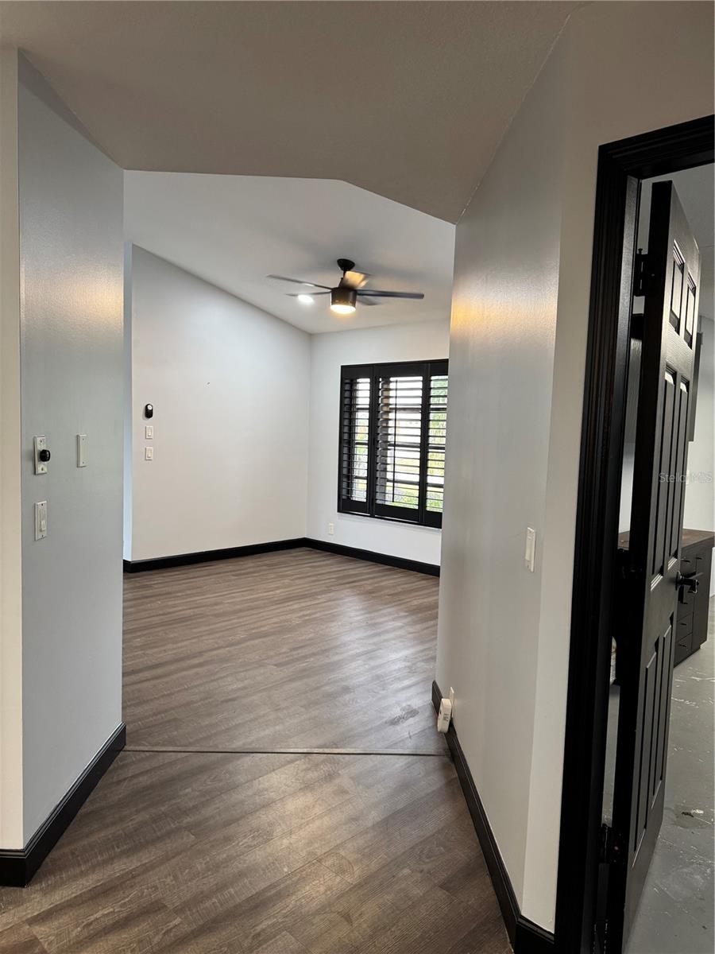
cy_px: 477
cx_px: 358
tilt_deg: -4.2
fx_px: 661
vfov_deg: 71.6
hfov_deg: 56.8
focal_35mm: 24
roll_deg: -2.2
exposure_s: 1/60
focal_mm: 6.76
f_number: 1.78
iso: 200
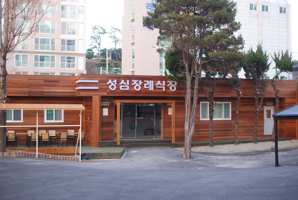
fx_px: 373
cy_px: 100
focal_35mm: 45
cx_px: 149
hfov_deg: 43.6
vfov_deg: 29.9
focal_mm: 30
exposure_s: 1/60
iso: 200
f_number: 2.2
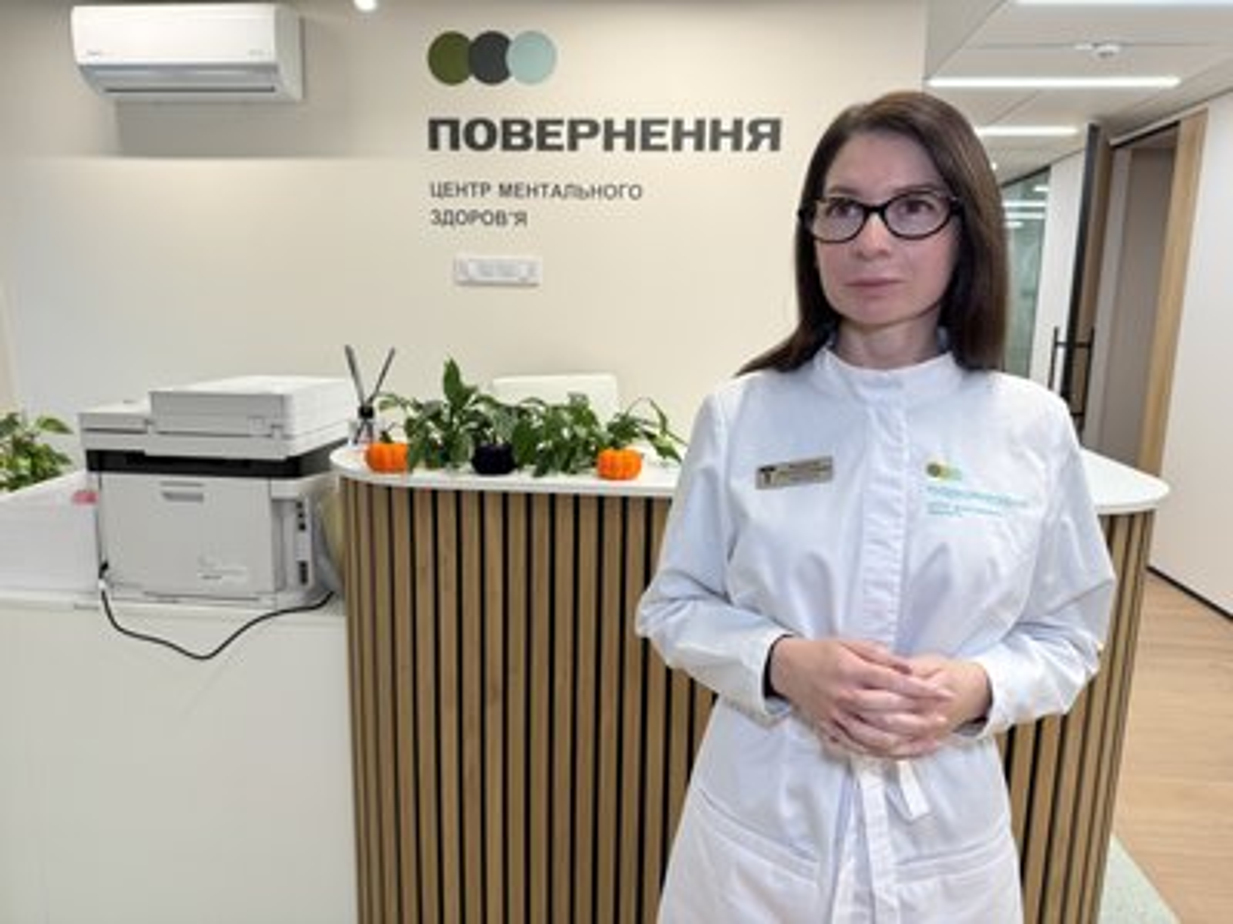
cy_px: 462
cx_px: 616
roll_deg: -0.8
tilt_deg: -10.9
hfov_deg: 71.6
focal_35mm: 24
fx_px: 855
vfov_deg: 56.8
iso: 64
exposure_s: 1/100
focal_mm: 6.76
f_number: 1.78
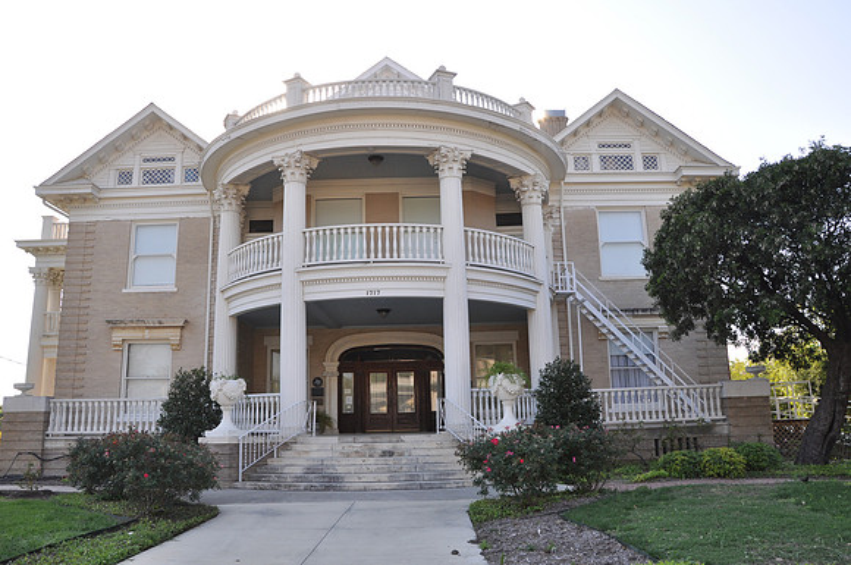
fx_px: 637
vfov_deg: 47.8
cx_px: 426
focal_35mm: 27
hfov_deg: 67.5
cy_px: 282
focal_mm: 18
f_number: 10
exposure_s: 1/100
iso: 200
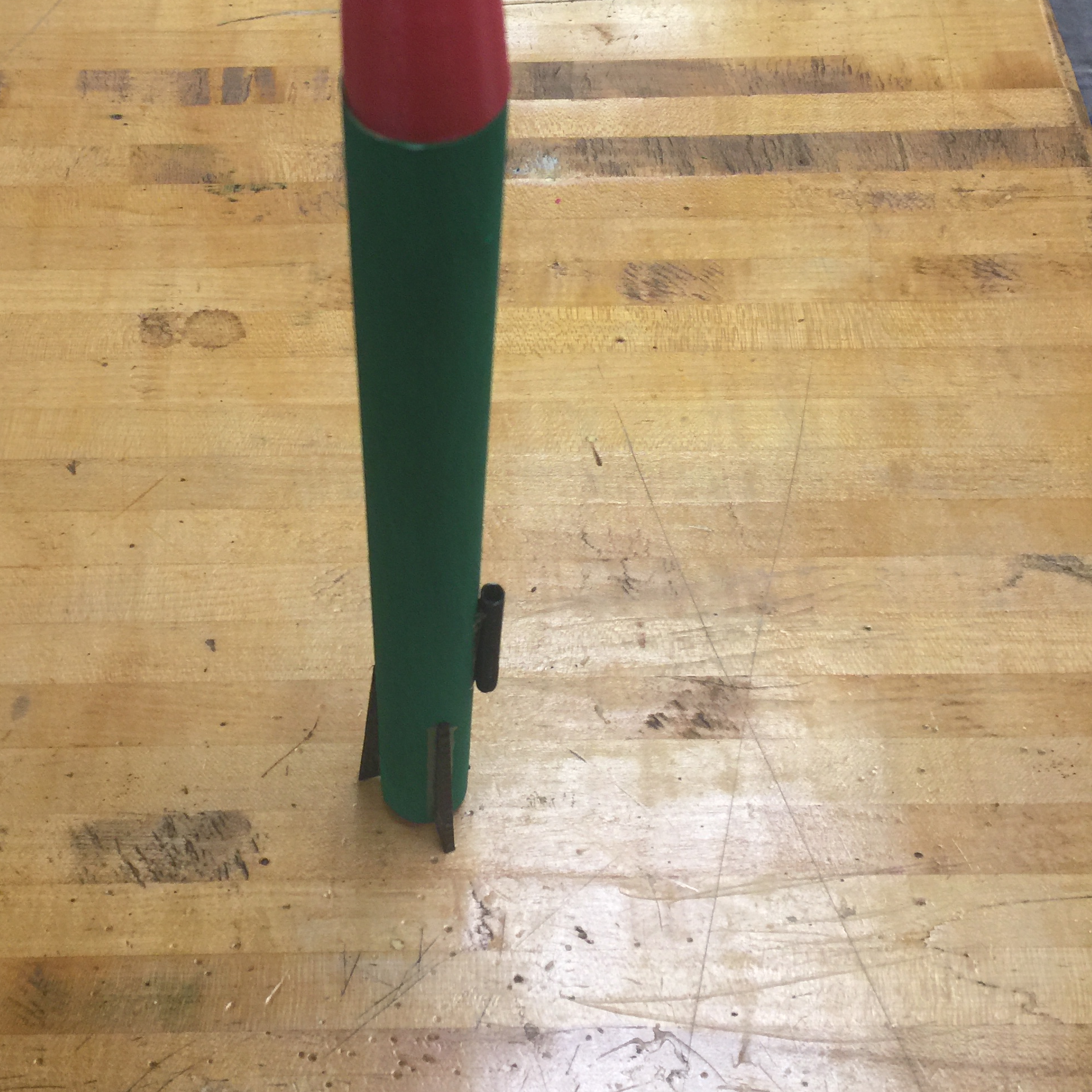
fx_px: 1535
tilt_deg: -56.9
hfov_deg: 38.9
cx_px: 406
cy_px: 357
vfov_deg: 38.7
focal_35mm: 43
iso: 50
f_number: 2.2
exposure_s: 1/30
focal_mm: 4.15
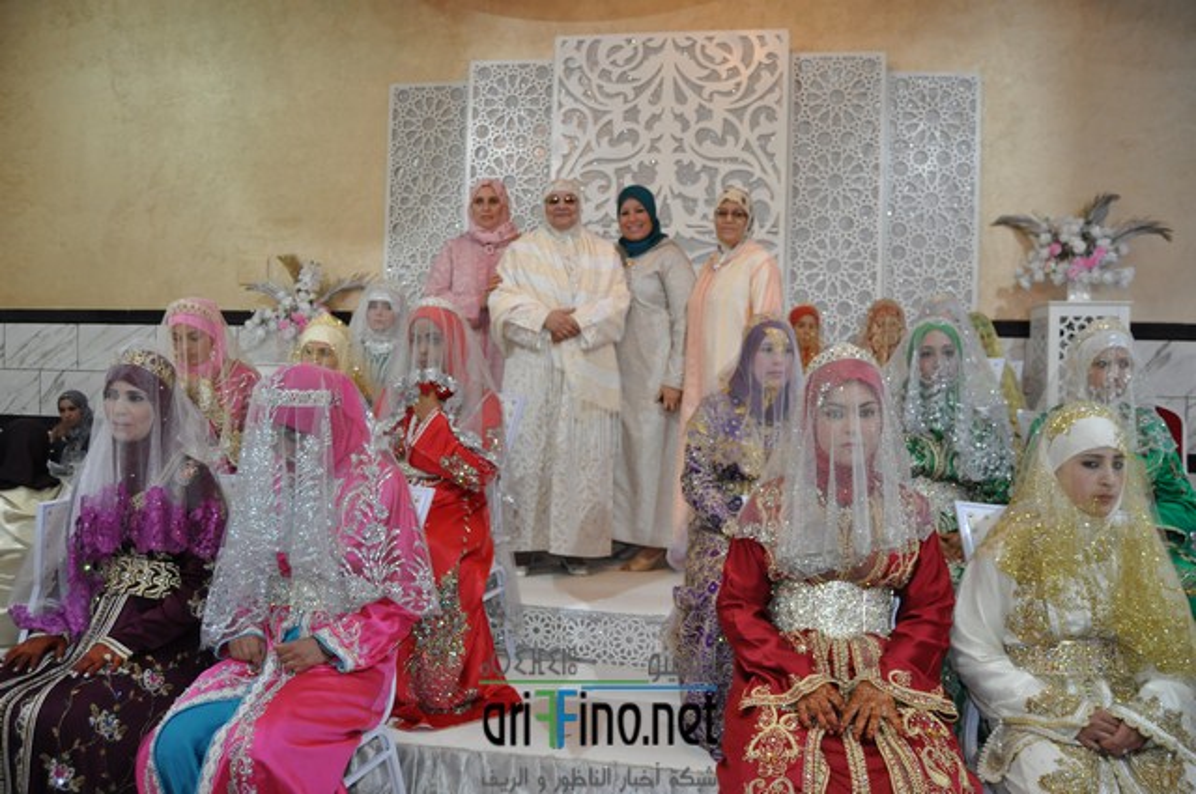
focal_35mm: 27
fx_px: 896
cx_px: 598
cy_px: 397
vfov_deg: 47.8
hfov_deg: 67.4
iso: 800
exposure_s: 1/60
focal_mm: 18
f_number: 3.5
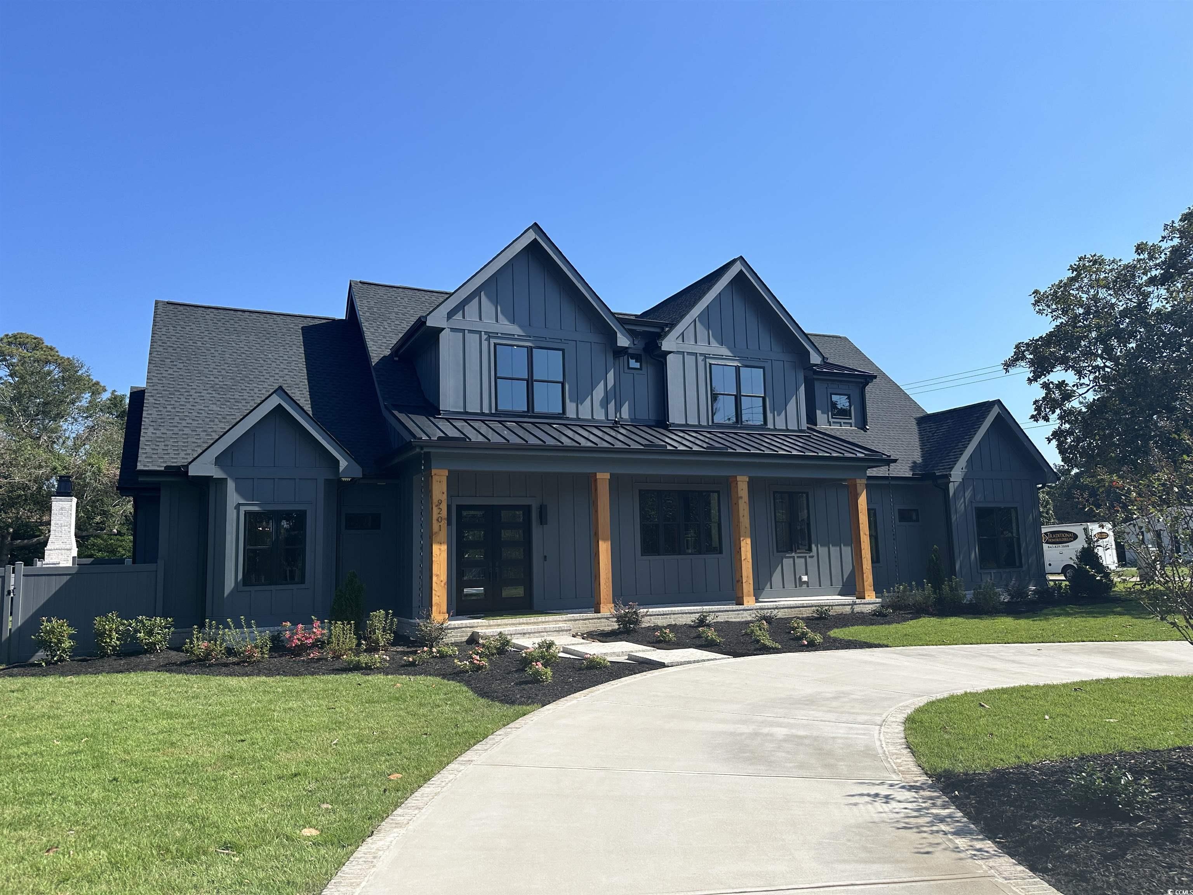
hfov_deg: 71.6
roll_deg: +1.6
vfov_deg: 56.8
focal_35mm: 24
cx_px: 596
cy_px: 448
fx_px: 827
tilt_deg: +7.3
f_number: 1.78
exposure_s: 1/5000
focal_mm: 6.86
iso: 80
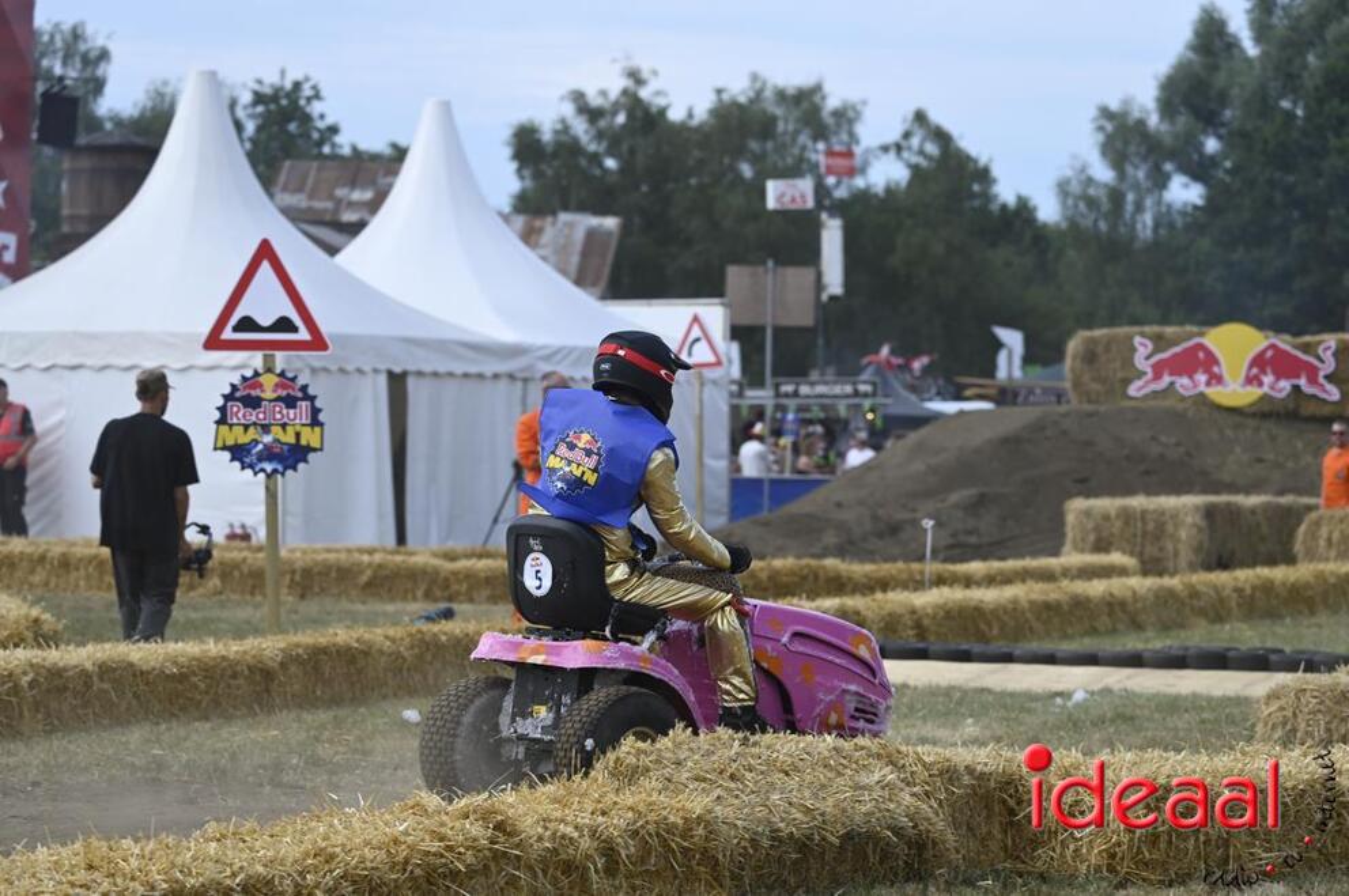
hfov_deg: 15.2
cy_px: 448
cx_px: 674
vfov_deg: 10.1
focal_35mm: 135
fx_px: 5053
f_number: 5.6
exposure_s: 1/500
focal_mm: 135
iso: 140
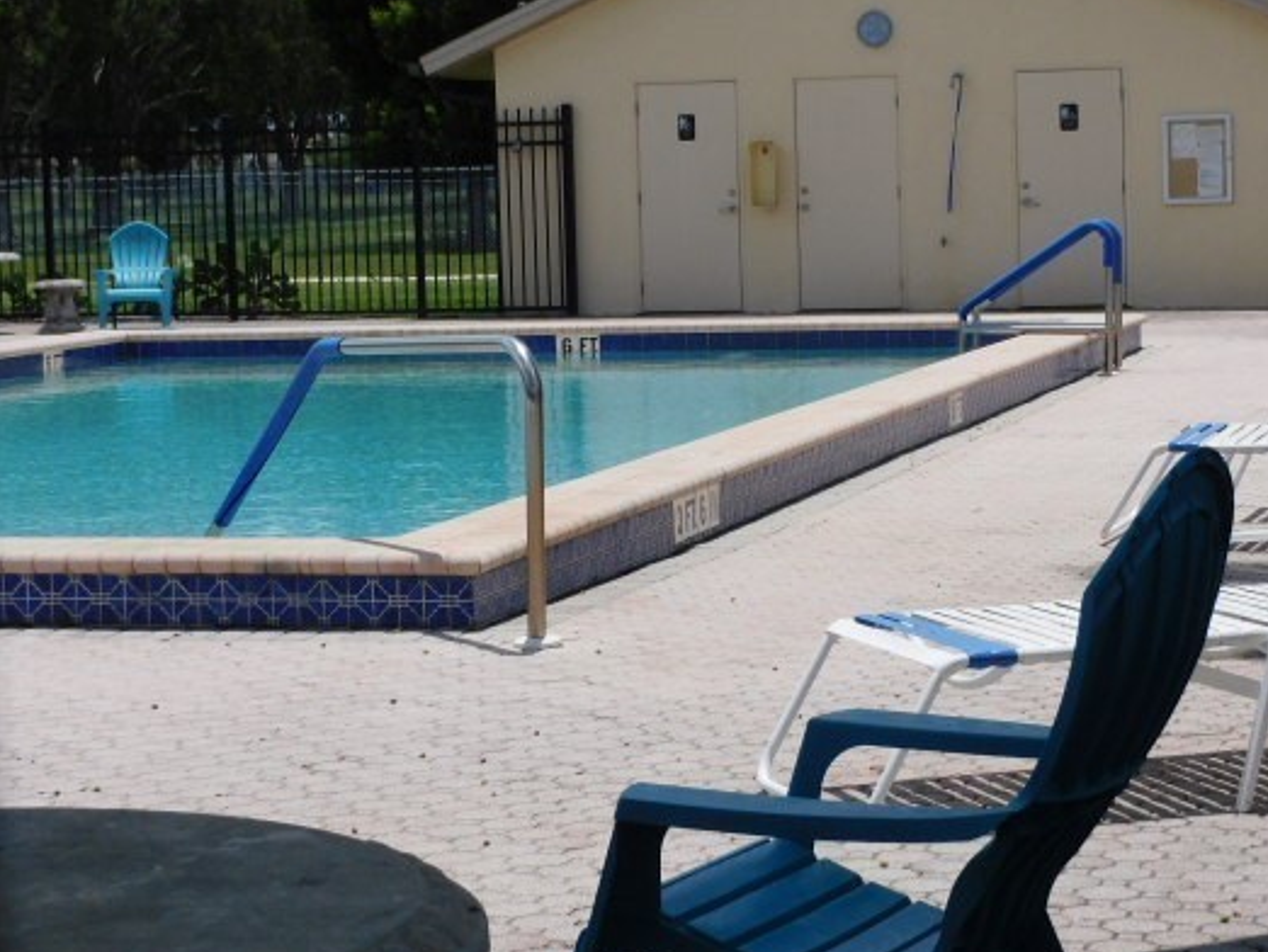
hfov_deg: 20.0
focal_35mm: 98
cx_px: 734
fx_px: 3591
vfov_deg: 15.1
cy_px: 442
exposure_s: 1/1250
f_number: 5
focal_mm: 14.3
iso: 125
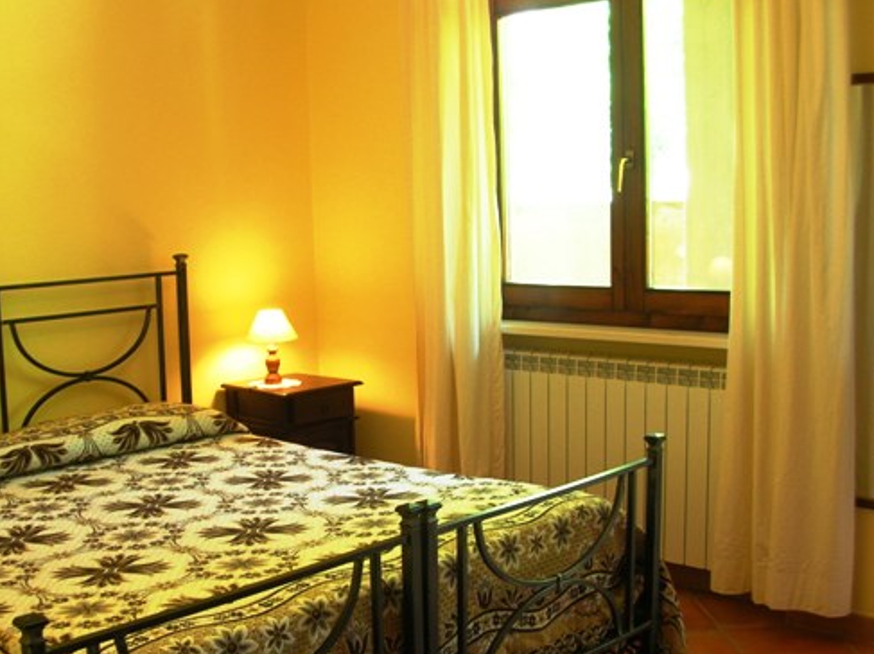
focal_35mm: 46
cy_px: 416
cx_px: 312
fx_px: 1160
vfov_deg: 31.3
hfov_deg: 40.9
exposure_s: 1/5.3
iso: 55
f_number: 2.8
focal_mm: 5.8
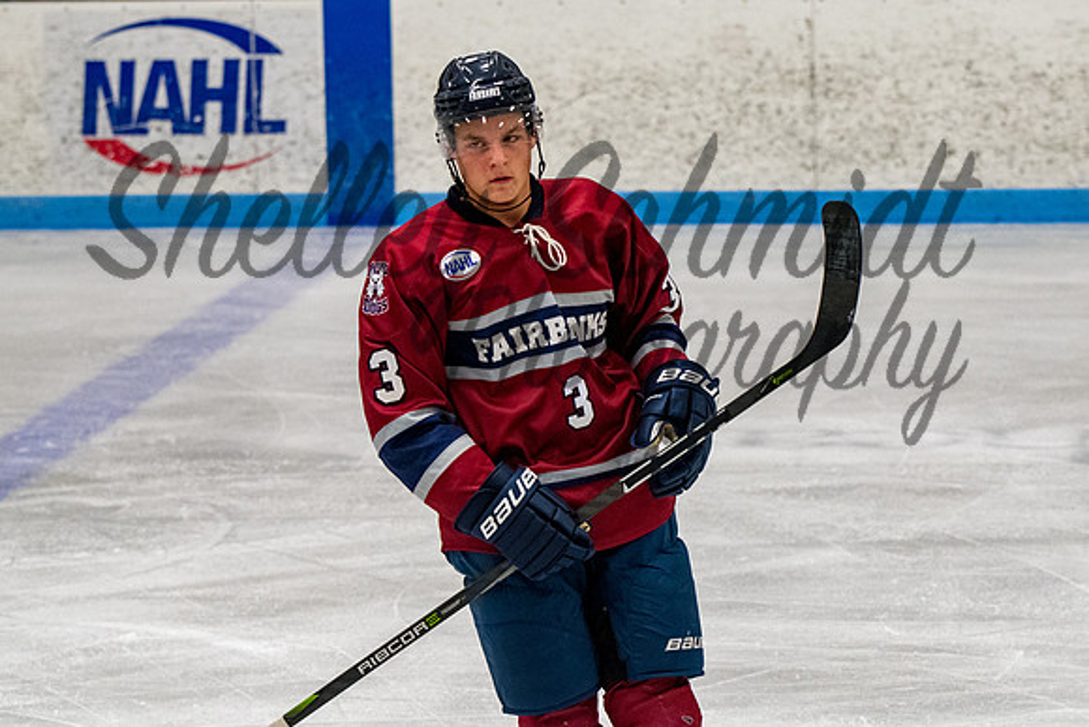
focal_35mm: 201
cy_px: 285
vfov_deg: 6.8
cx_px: 541
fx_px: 6075
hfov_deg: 10.2
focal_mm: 110
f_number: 3.5
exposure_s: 1/800
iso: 2500
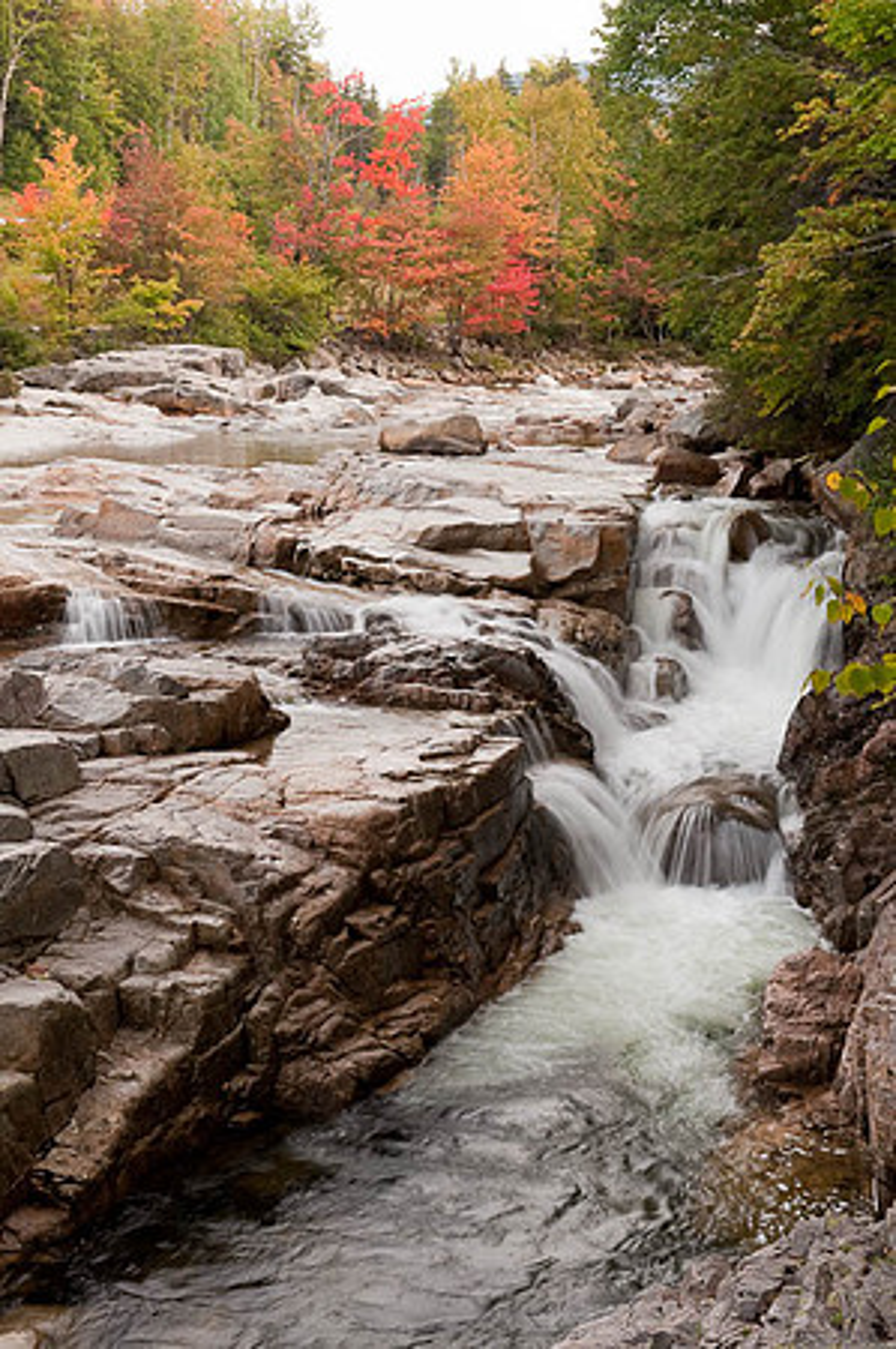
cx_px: 448
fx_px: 2058
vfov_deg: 36.3
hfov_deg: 24.6
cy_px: 674
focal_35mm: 55
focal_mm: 55
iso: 200
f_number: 20
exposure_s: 1/8
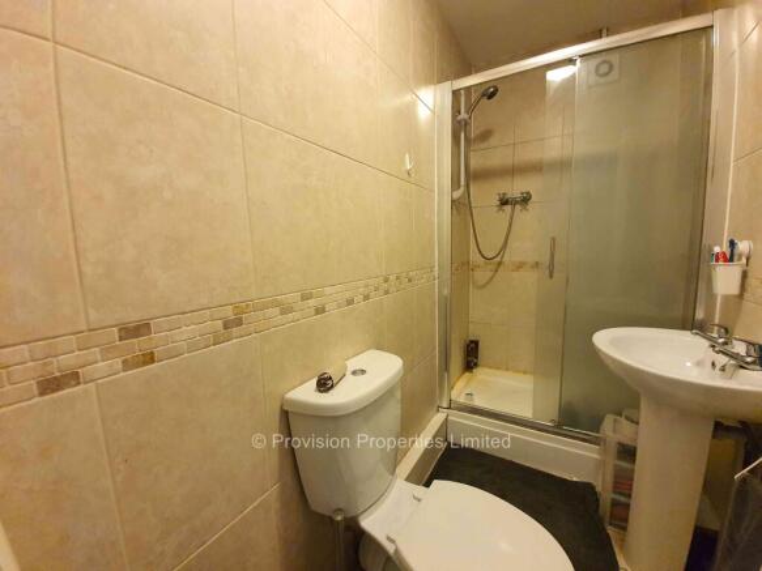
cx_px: 381
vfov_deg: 89.9
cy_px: 286
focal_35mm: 13
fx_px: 286
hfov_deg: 106.2
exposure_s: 1/11
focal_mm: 1.8
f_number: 2.2
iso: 640
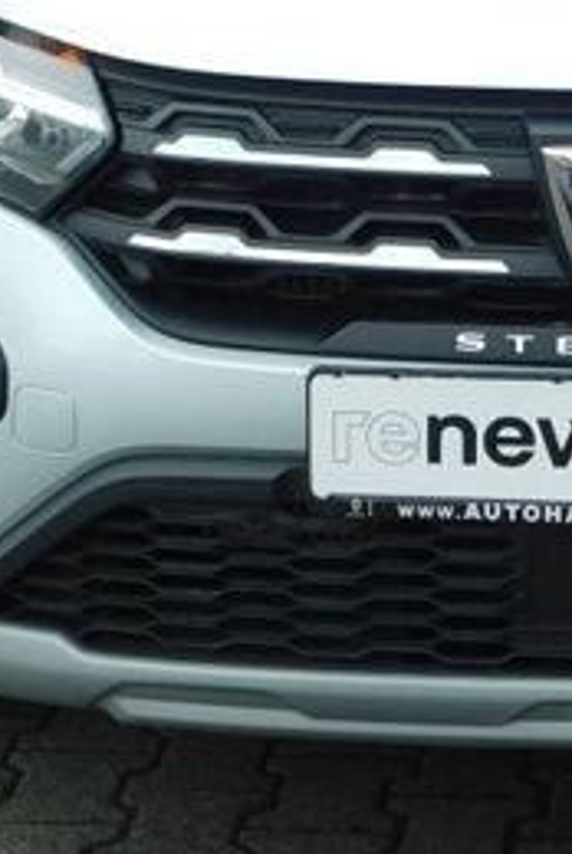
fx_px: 3874
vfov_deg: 12.5
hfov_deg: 8.4
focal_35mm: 163
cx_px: 687
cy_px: 62
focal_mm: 9
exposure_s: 1/250
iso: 125
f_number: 3.8
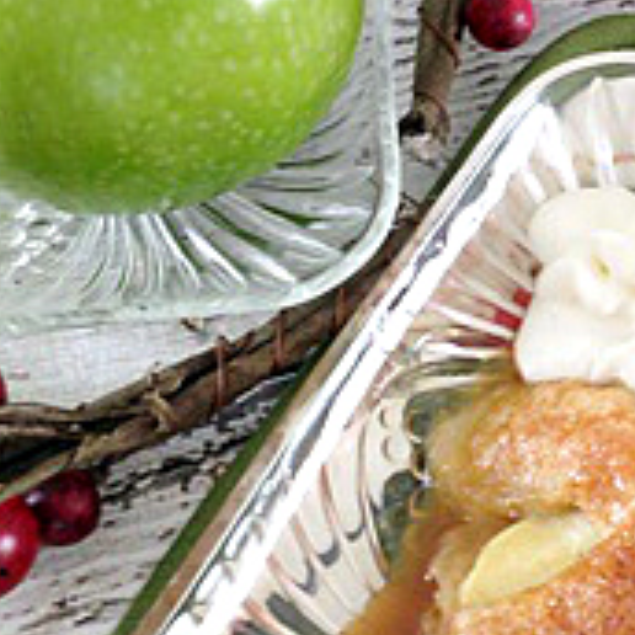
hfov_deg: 16.7
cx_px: 635
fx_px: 2117
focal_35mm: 102
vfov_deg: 17.0
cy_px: 233
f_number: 2.4
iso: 80
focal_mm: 4.12
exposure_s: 1/20
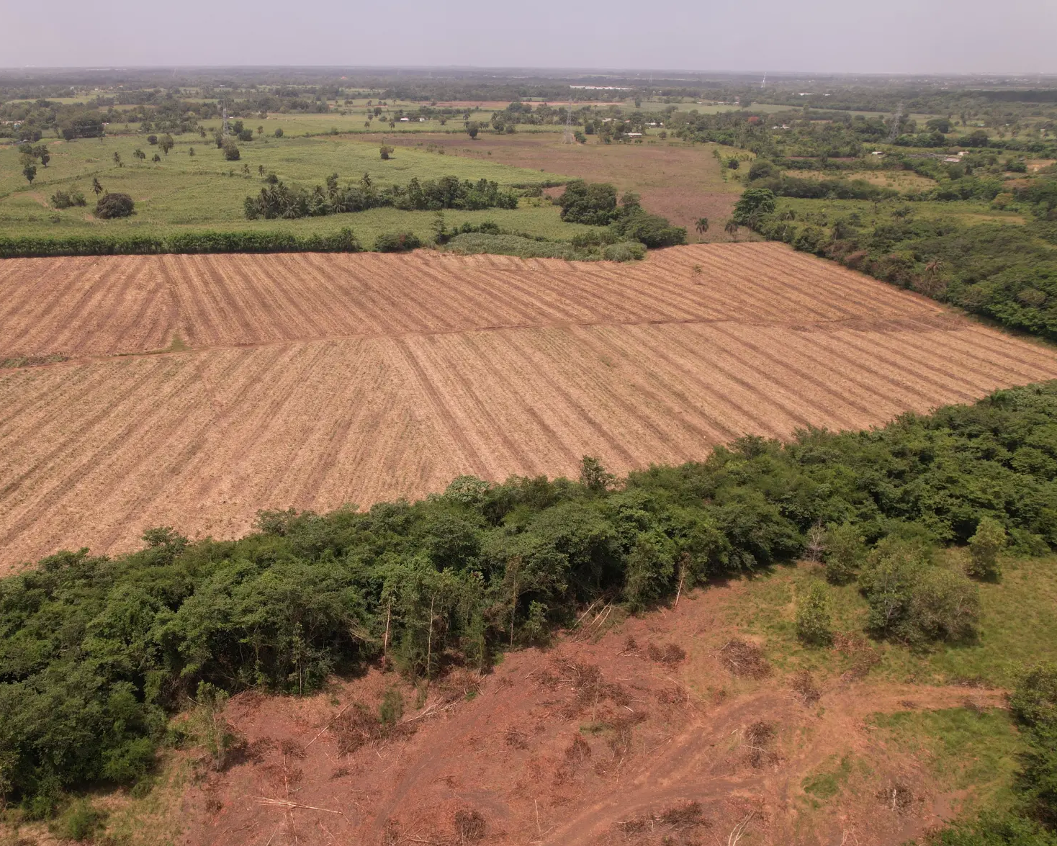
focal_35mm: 27
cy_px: 449
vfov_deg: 53.2
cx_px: 377
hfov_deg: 62.9
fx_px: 845
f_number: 2.8
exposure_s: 1/60
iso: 100
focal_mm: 8.38
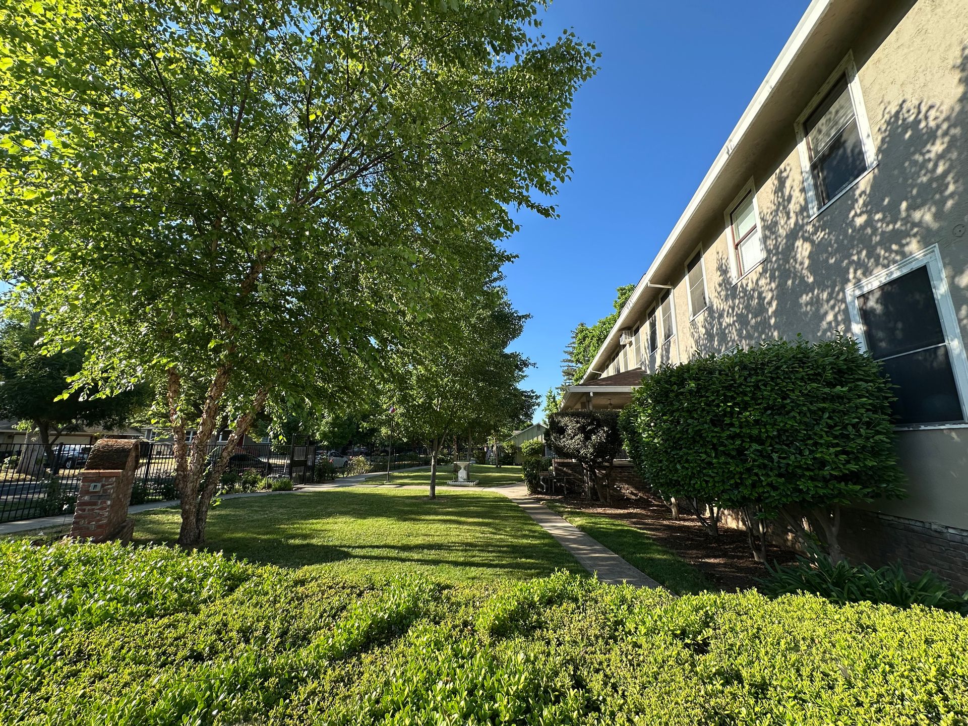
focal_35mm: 14
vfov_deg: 85.7
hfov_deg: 102.1
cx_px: 484
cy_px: 363
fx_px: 391
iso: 40
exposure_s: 1/535
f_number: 2.2
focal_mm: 2.22
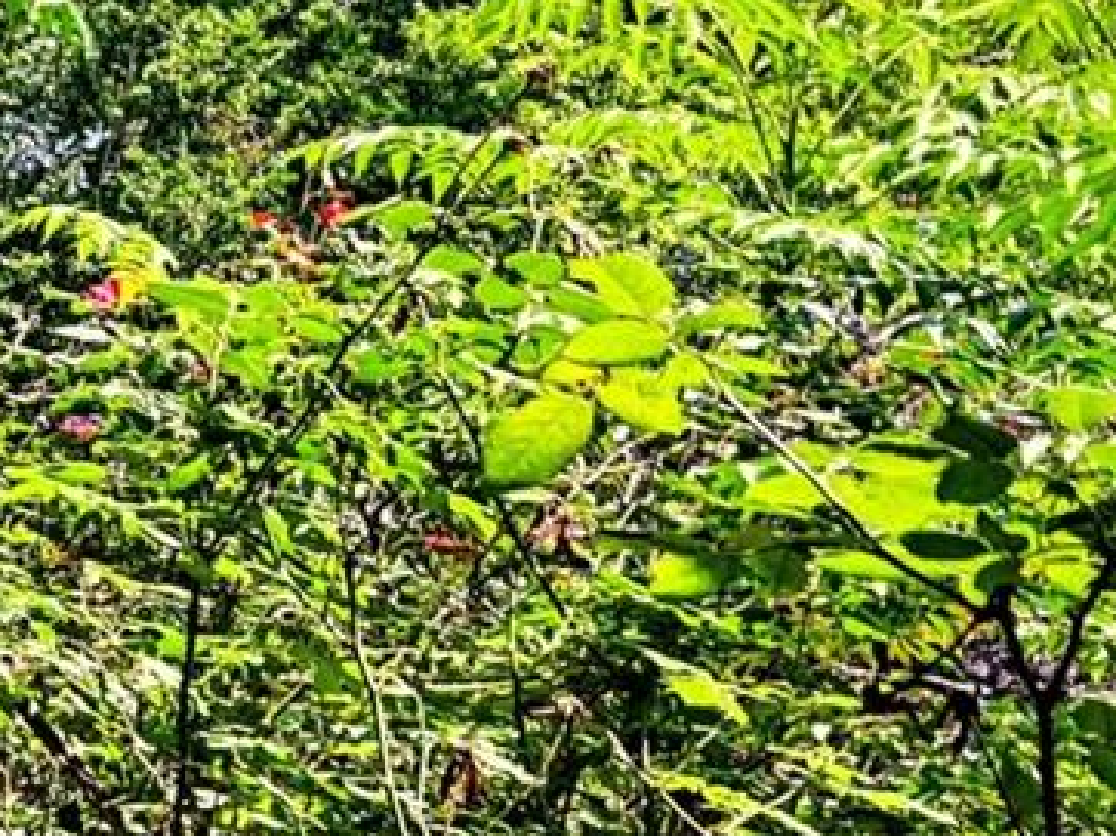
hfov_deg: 16.4
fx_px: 2803
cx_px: -1202
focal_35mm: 87
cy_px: 765
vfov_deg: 16.7
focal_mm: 16
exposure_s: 1/250
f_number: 8
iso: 400
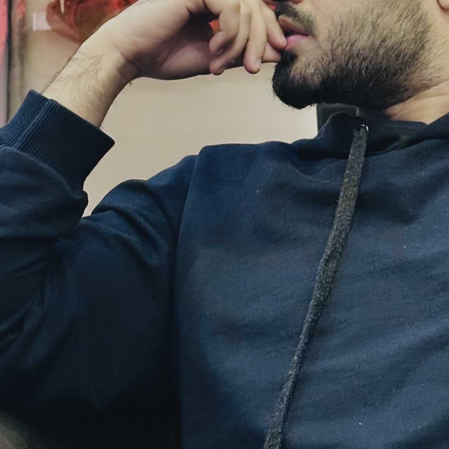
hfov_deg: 13.6
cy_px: -70
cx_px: 411
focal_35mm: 127
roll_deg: +1.1
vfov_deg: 13.4
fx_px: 1864
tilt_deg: +7.2
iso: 500
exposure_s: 1/25
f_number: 1.78
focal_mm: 6.86
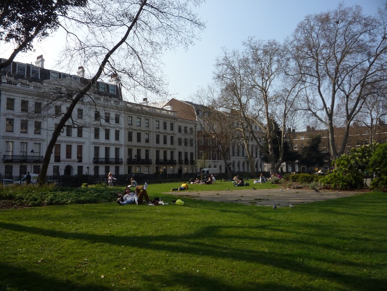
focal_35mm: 30
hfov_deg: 59.9
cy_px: 146
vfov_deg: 46.8
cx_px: 194
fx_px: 336
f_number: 5.6
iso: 100
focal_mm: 5.2
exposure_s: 1/400
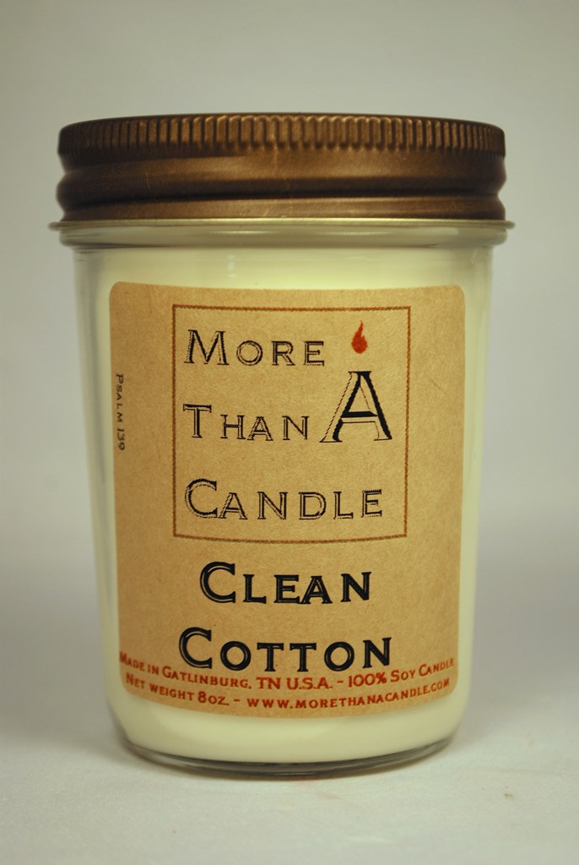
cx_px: 290
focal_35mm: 82
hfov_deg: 16.6
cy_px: 432
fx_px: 1983
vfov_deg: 24.6
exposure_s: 1/125
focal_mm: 55
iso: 100
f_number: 5.6
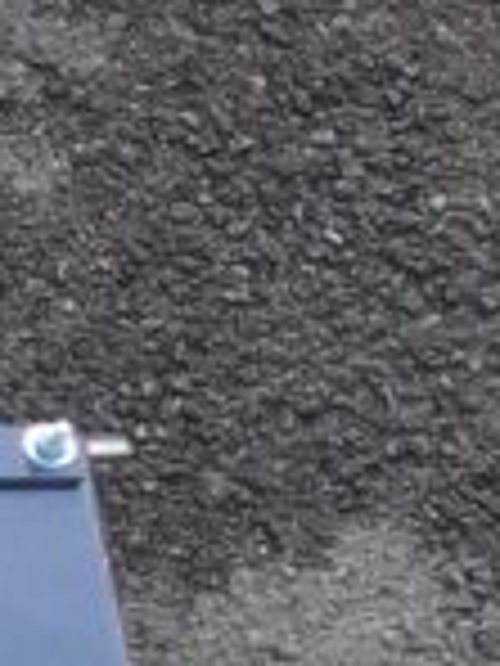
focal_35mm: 200
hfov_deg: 6.0
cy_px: 1570
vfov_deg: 9.0
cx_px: -1608
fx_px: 3852
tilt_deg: -70.3
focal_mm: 4.15
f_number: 2.2
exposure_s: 1/120
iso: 32
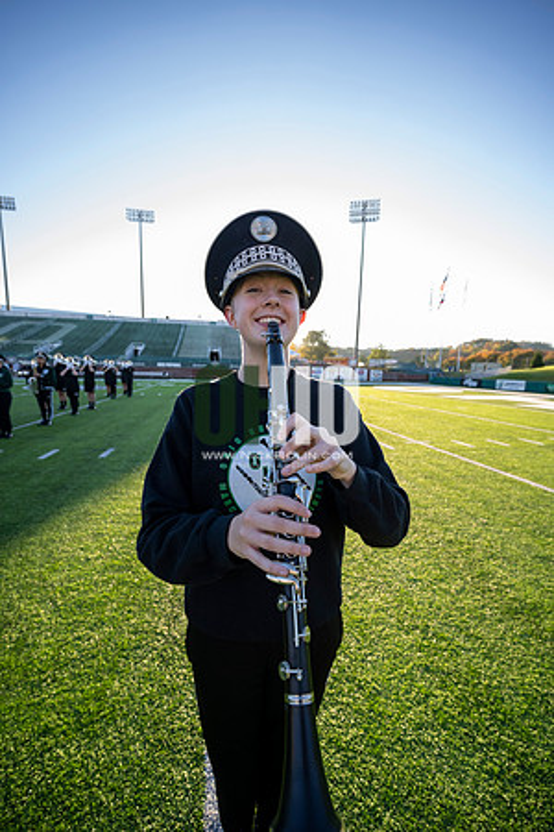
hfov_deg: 81.2
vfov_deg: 104.3
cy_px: 416
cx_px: 277
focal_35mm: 14
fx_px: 323
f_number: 4
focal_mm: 14
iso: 500
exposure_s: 1/500
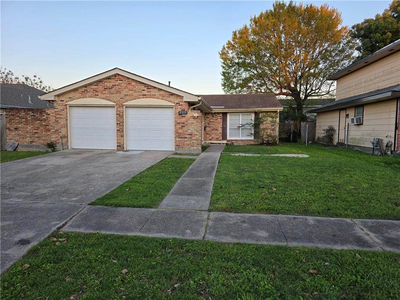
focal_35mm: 23
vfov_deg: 58.9
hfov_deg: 73.9
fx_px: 266
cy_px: 150
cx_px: 200
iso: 32
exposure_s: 1/180
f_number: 1.7
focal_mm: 6.3
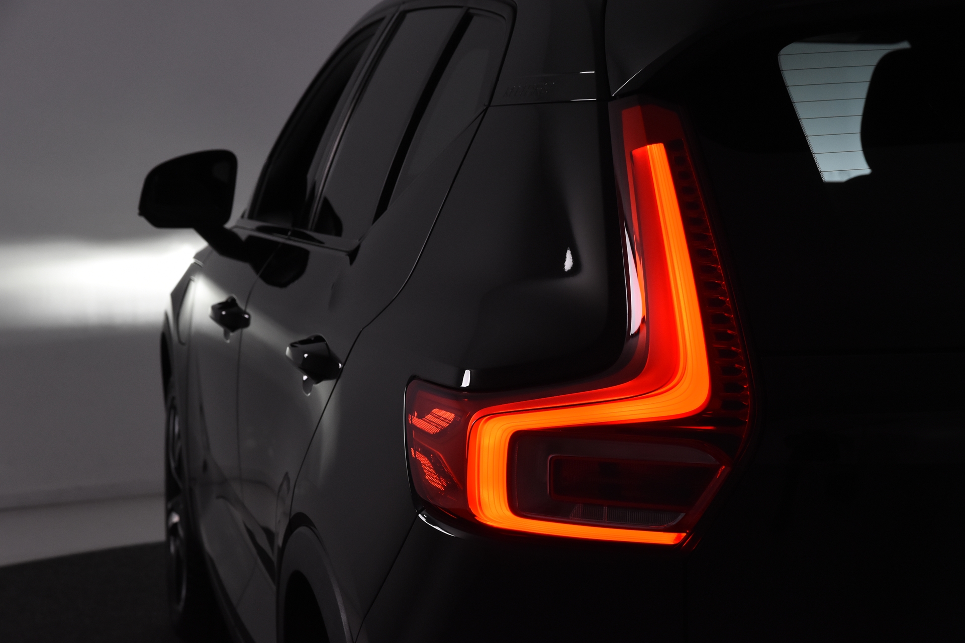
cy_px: 322
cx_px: 482
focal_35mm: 78
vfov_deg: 17.5
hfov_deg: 26.0
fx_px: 2091
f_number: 8
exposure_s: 1/250
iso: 1600
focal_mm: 52
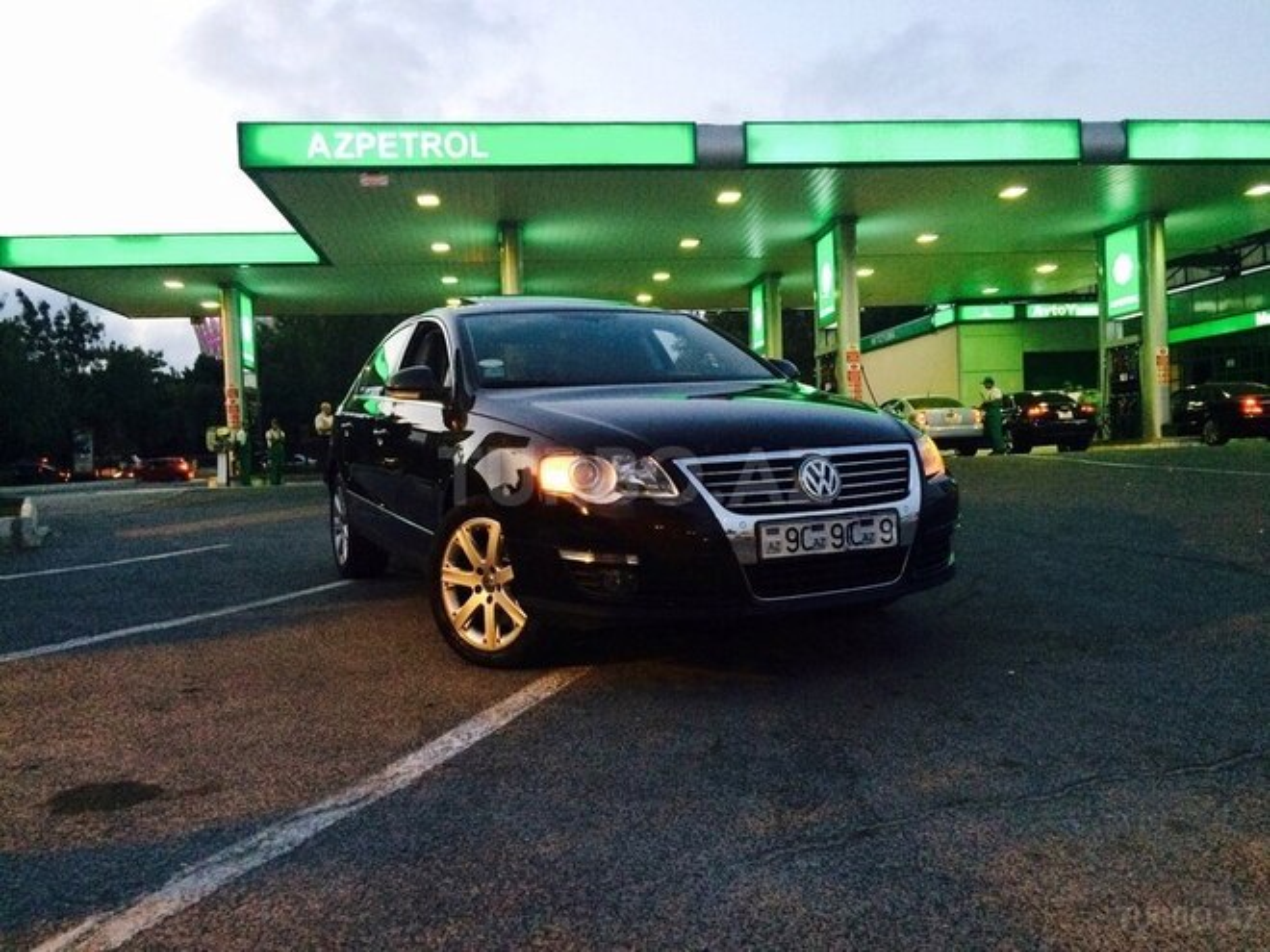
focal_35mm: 29
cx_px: 635
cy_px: 476
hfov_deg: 61.7
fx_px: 1064
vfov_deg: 48.2
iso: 250
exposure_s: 1/25
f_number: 2.2
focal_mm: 4.15
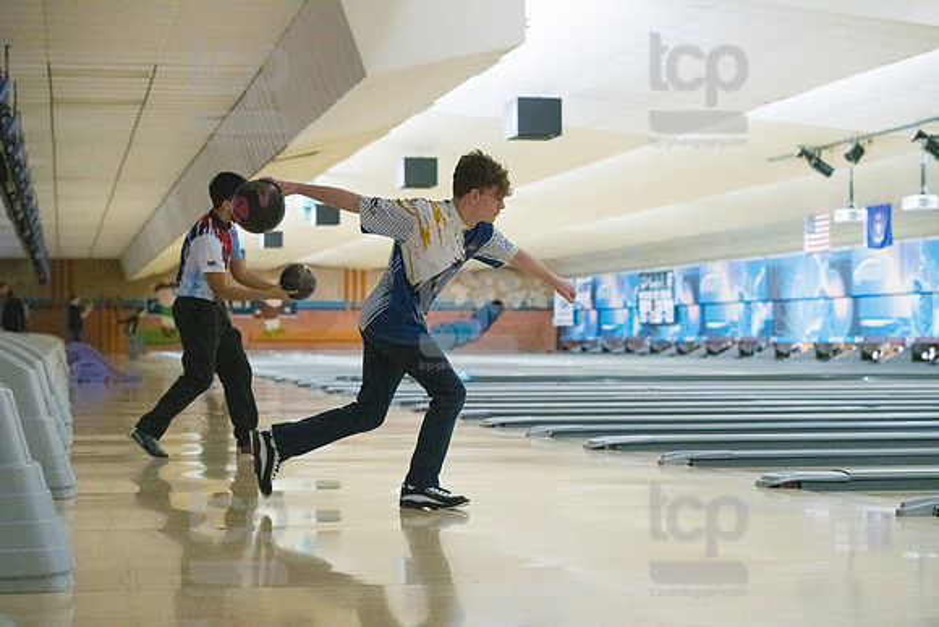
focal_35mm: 82
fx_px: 2139
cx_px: 470
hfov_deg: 24.8
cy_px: 314
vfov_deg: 16.7
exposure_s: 1/1000
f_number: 4
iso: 10000
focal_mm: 82
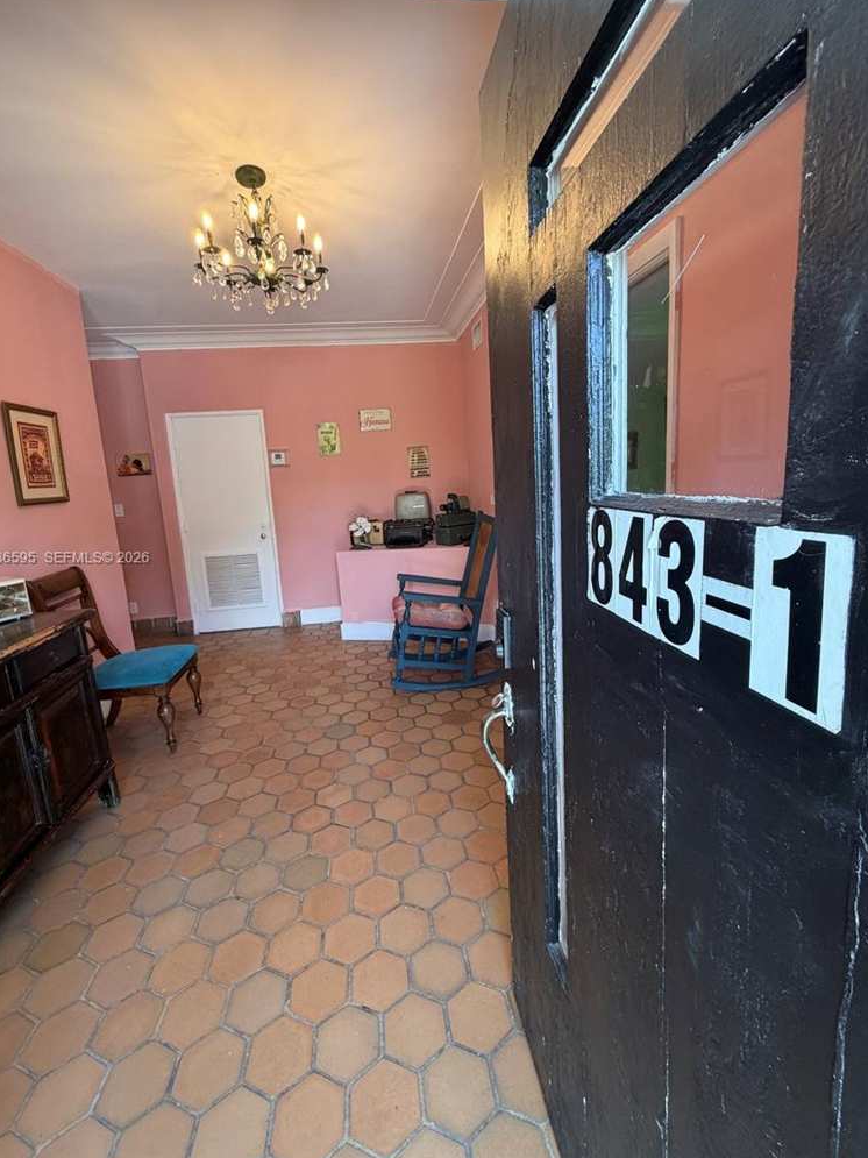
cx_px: 424
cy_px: 559
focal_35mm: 15
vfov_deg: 98.1
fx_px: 502
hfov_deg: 81.7
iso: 200
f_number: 2.2
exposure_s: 1/120
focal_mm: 2.22
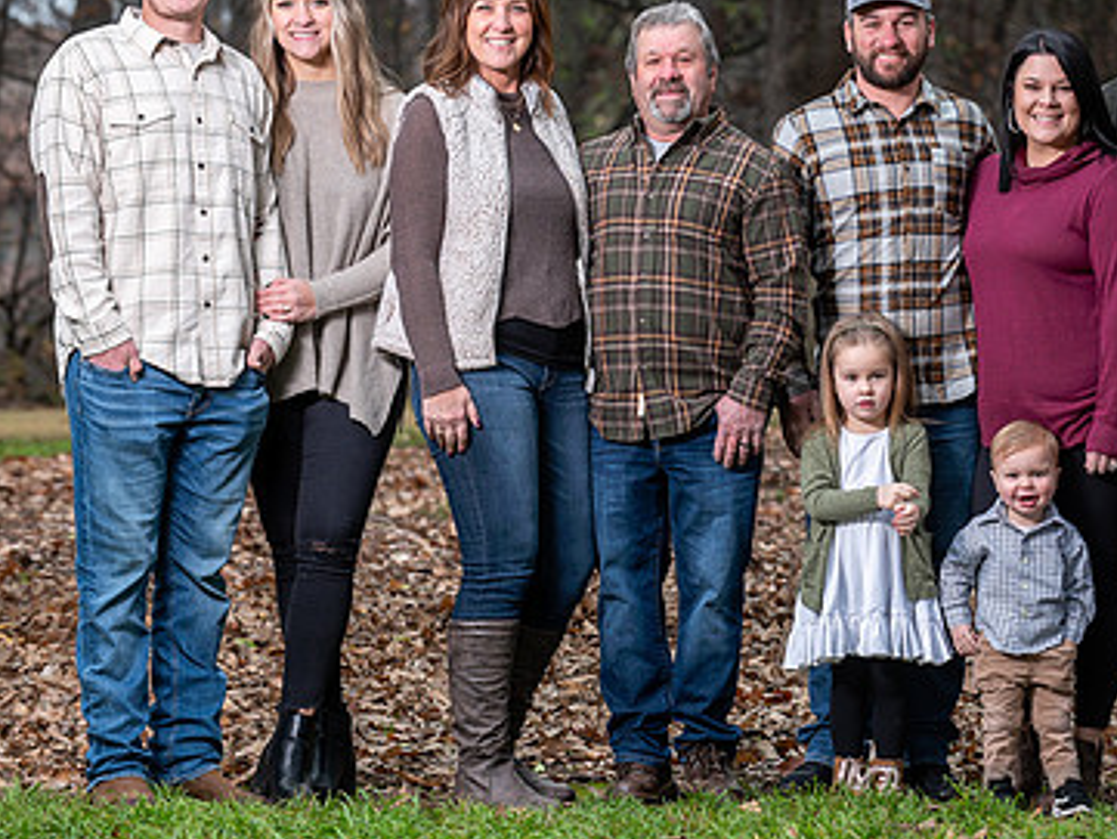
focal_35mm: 179
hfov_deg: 11.0
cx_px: 767
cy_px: 296
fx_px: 5778
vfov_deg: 8.3
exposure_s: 1/125
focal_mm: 116
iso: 200
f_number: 4
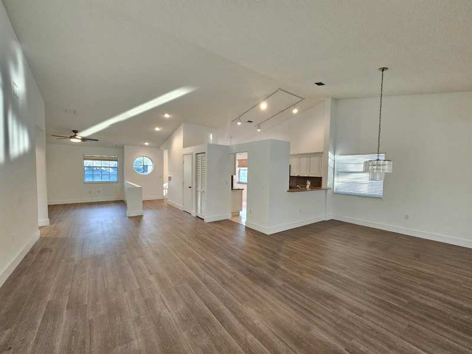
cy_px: 177
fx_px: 177
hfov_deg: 106.2
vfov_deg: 89.9
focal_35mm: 13
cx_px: 236
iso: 400
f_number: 2.2
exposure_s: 1/40
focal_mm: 2.2
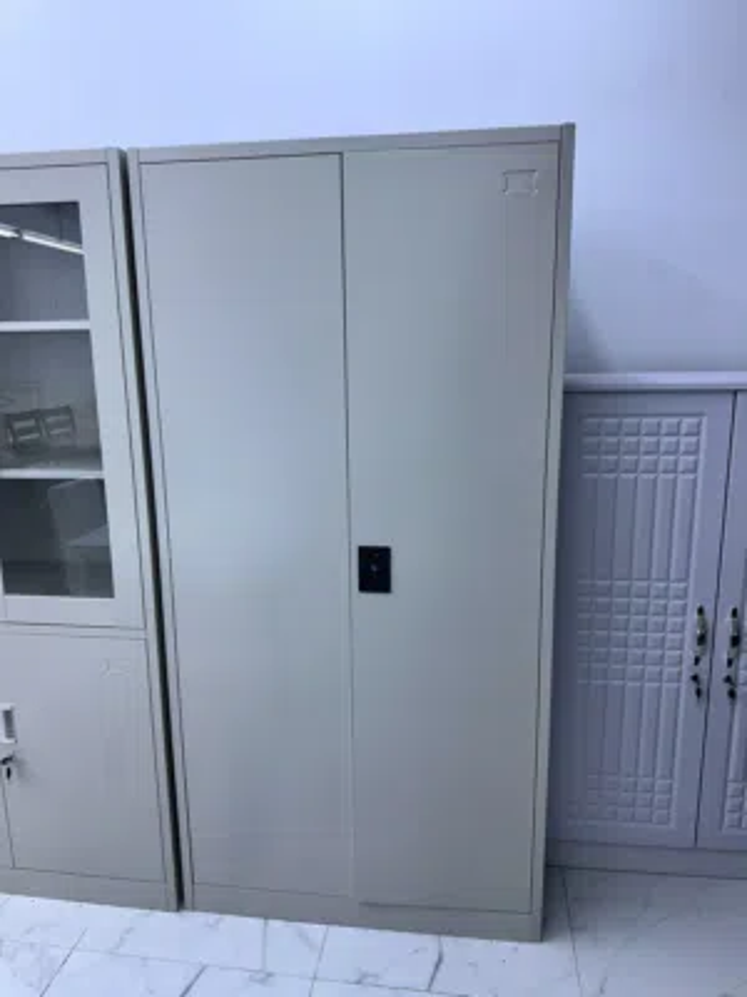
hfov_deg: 56.8
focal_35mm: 24
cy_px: 498
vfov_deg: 71.6
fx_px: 691
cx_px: 374
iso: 50
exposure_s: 1/104
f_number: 1.78
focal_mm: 6.86
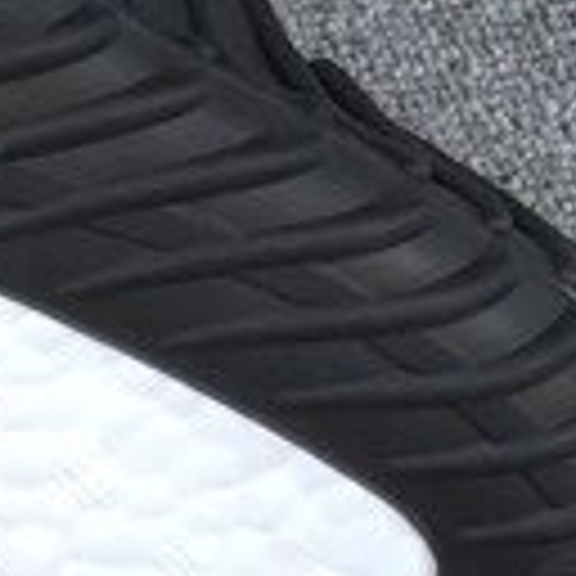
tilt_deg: -45.8
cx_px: -558
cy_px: 79
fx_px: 3615
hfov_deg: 8.6
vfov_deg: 9.1
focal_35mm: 192
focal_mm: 3.3
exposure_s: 1/223
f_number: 2.4
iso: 25
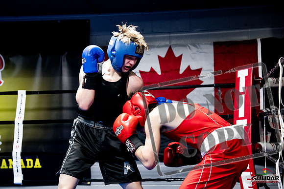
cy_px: 95
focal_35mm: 67
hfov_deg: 30.1
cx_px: 133
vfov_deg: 20.3
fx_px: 528
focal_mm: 60
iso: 10000
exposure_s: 1/1000
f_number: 2.8
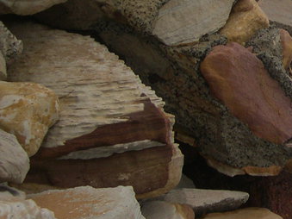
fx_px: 944
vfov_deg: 13.1
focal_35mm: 112
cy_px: 13
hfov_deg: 16.3
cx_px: 417
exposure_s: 1/91.6
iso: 100
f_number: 7.6
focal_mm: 8
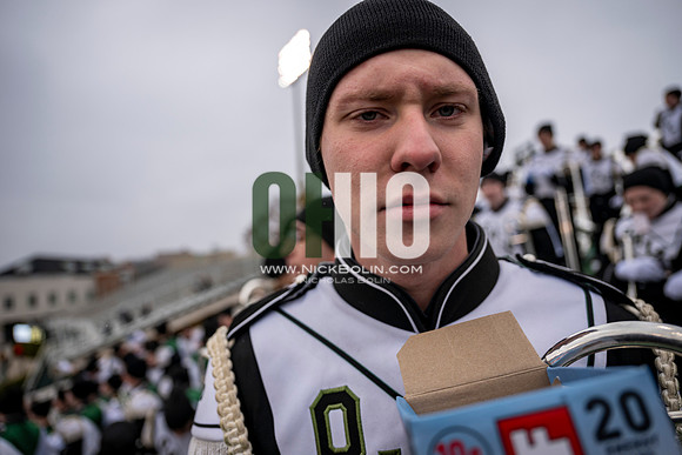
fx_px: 455
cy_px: 228
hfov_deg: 73.7
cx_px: 341
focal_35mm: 24
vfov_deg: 53.2
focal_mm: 24
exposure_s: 1/500
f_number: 2.8
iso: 160
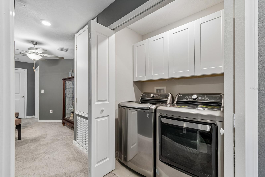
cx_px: 132
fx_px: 110
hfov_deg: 100.4
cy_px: 88
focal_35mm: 15
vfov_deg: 77.3
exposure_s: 1/3.33
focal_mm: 10
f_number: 7.1
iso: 100
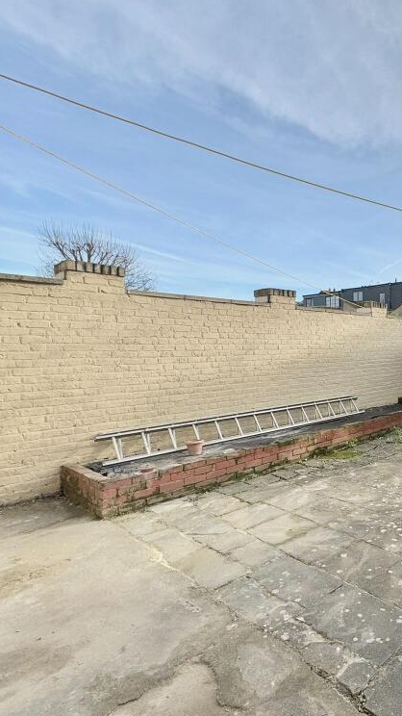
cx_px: 422
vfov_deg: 83.9
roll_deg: +0.1
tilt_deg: -1.5
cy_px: 358
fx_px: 398
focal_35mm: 21
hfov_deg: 43.8
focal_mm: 2.22
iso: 40
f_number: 2.2
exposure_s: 1/1048
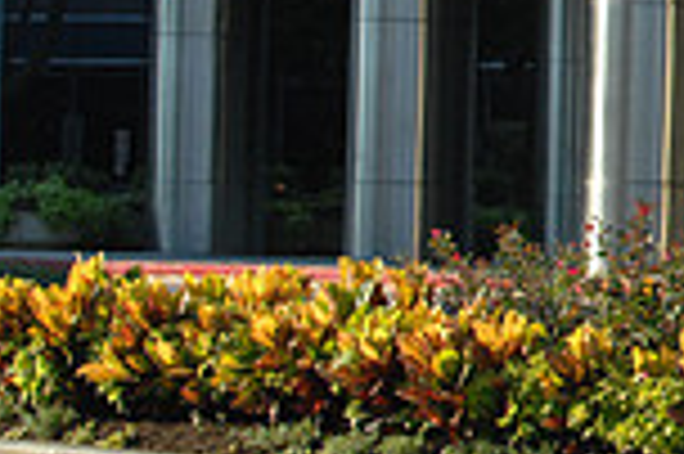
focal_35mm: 430
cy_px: -65
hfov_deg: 4.7
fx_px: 8159
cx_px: 1228
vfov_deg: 3.2
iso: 400
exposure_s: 1/320
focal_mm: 75
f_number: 5
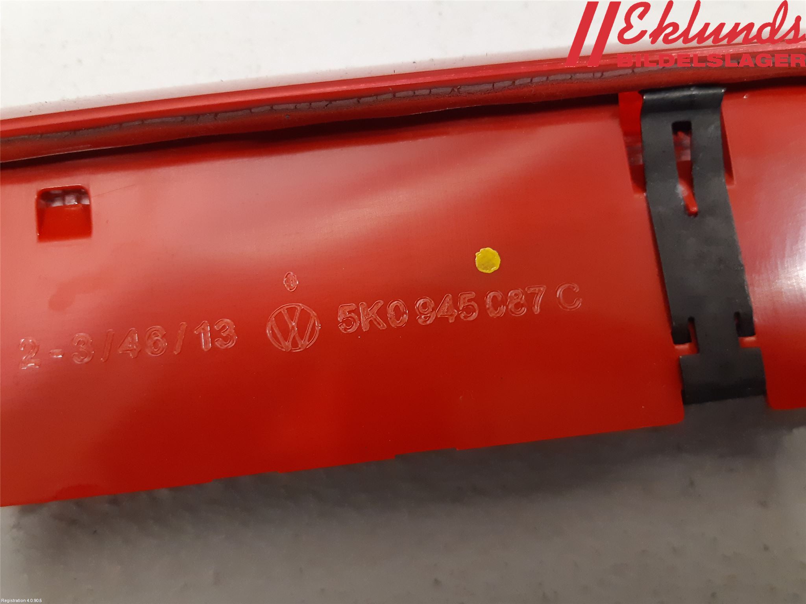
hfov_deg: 67.3
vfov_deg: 53.1
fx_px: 605
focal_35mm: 26
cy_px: 302
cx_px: 403
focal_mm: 3.93
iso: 250
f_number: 1.7
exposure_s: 1/33
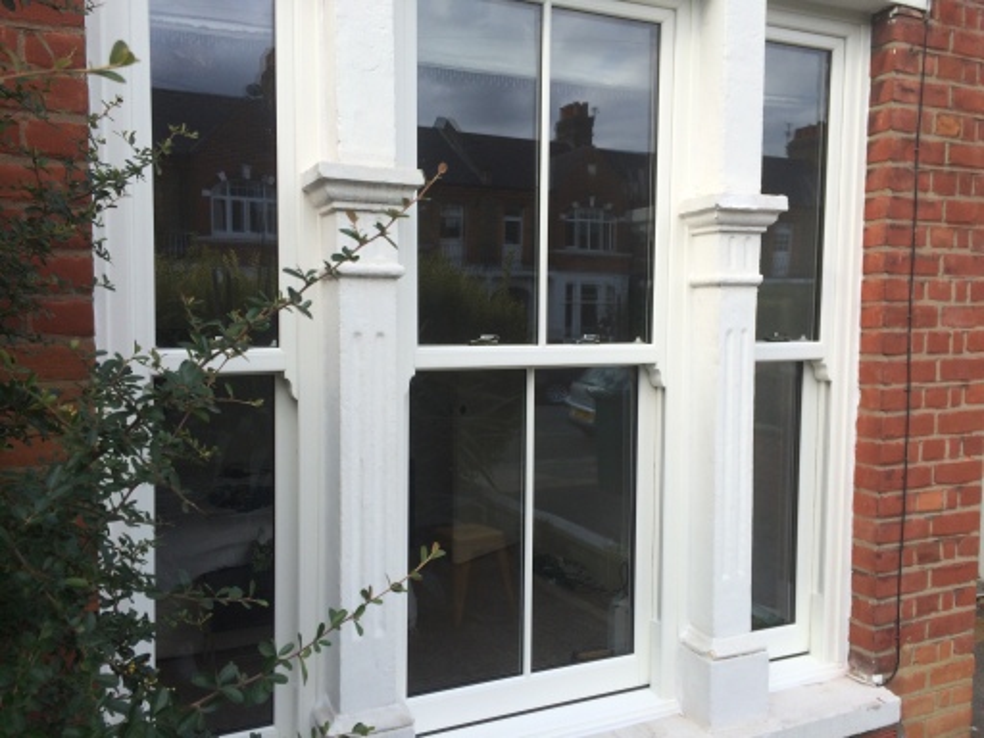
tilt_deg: -5.2
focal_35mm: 29
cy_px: 369
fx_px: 824
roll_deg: +0.2
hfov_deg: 61.7
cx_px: 492
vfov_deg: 48.2
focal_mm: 4.15
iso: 32
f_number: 2.2
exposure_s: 1/707
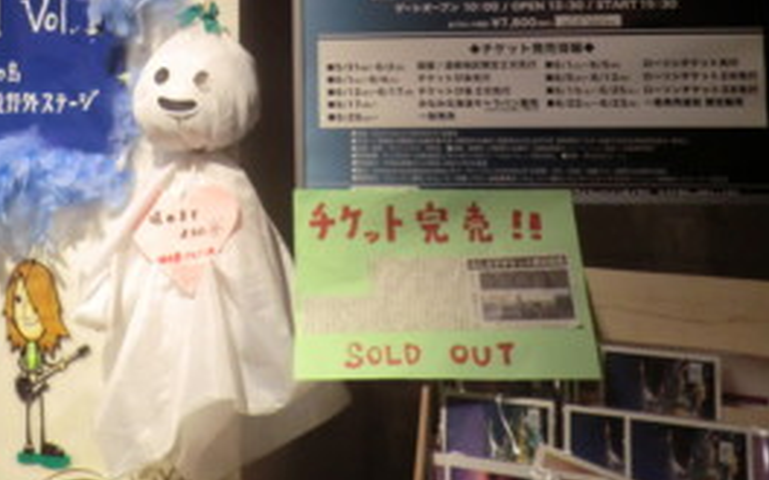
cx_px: 172
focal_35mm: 47
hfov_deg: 41.1
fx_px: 985
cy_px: 23
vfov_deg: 26.3
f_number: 2.8
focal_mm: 4.7
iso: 200
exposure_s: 1/60
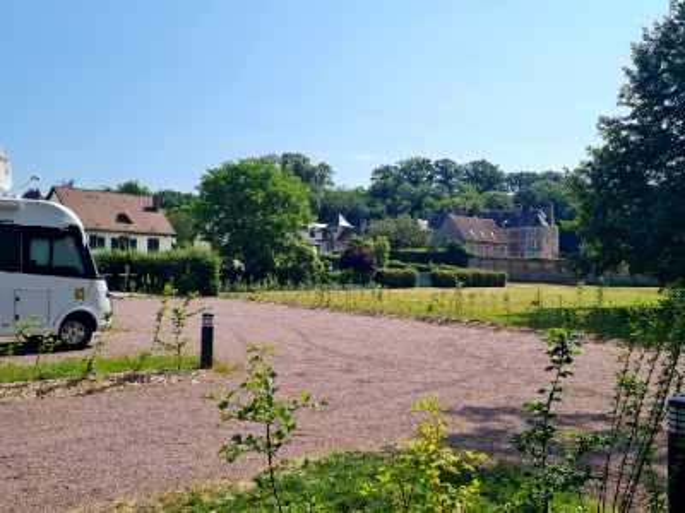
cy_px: 256
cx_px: 342
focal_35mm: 26
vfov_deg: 53.1
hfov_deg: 67.3
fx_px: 515
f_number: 1.8
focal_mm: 5.4
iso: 50
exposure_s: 1/3136
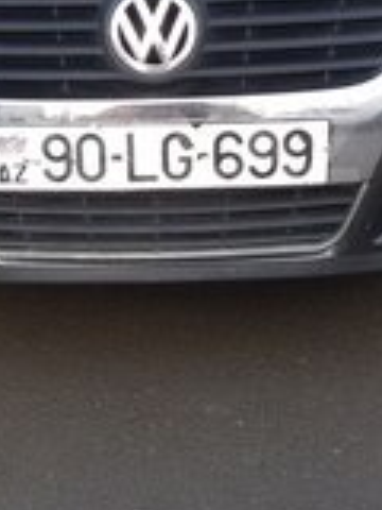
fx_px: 1413
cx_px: 115
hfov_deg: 15.4
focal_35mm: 96
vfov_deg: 20.3
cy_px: 147
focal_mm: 2.93
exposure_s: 1/119
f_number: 2.4
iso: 40
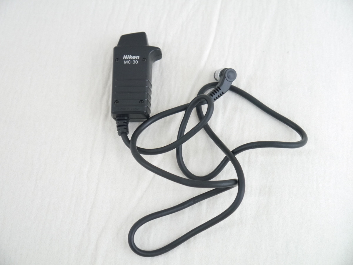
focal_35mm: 52
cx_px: 176
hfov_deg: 36.8
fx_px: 530
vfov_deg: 28.0
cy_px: 132
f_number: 4.7
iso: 1600
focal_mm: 26
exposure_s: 1/160
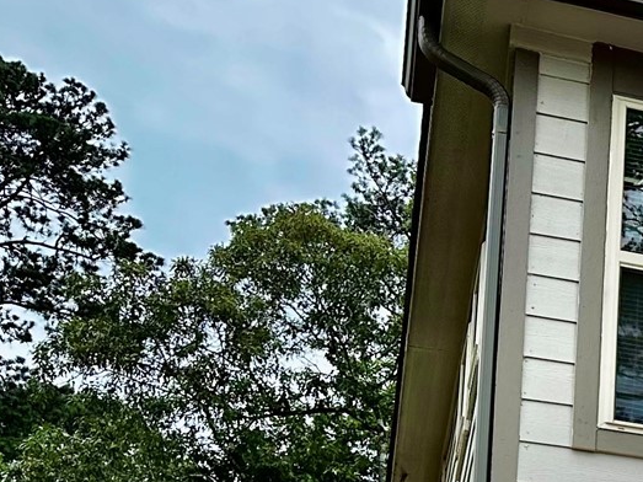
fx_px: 1746
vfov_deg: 14.5
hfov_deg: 17.1
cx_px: 1167
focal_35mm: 94
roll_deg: +0.4
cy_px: 750
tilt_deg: +11.6
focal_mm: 6.86
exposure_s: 1/319
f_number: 1.78
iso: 80
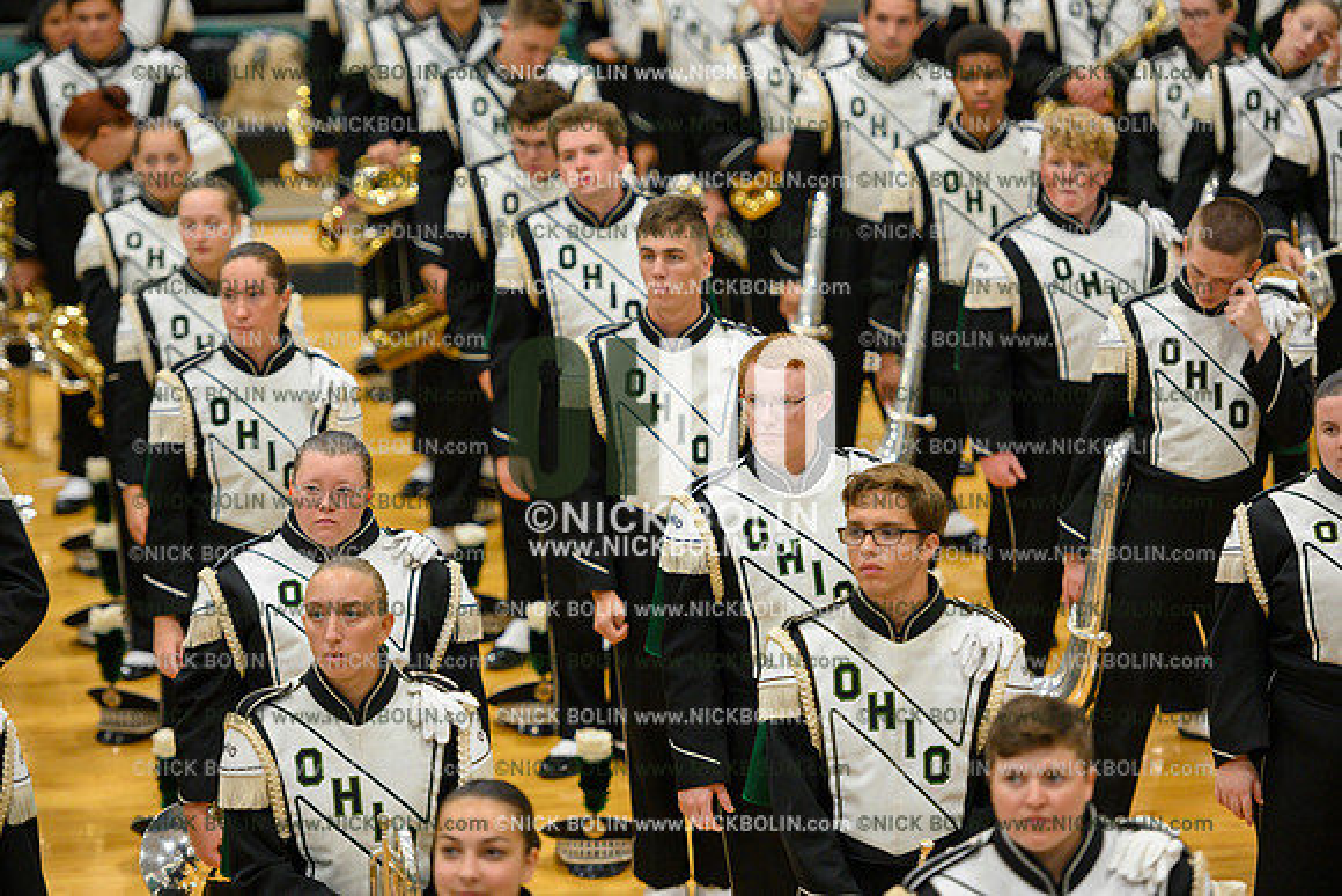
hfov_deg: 14.2
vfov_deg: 9.5
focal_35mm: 145
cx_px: 671
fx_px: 5406
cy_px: 448
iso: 1600
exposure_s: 1/320
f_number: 2.8
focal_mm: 145
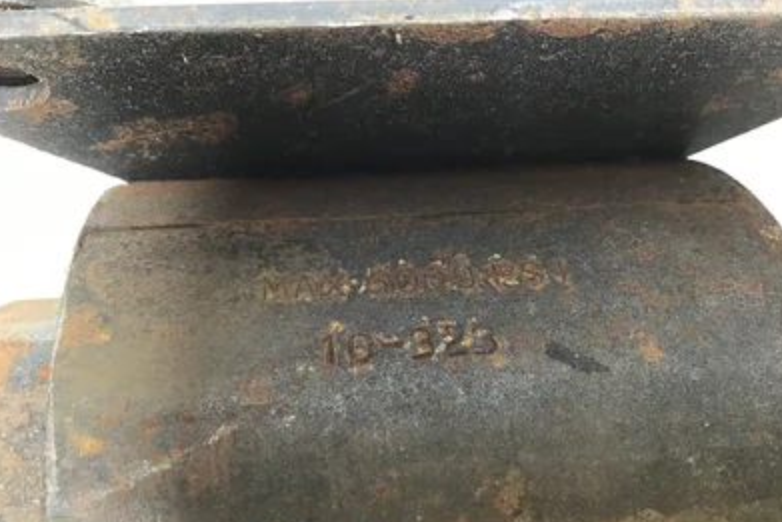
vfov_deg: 39.9
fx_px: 717
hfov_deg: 57.2
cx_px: 392
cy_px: 296
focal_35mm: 33
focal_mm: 3.3
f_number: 2.4
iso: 64
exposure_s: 1/30
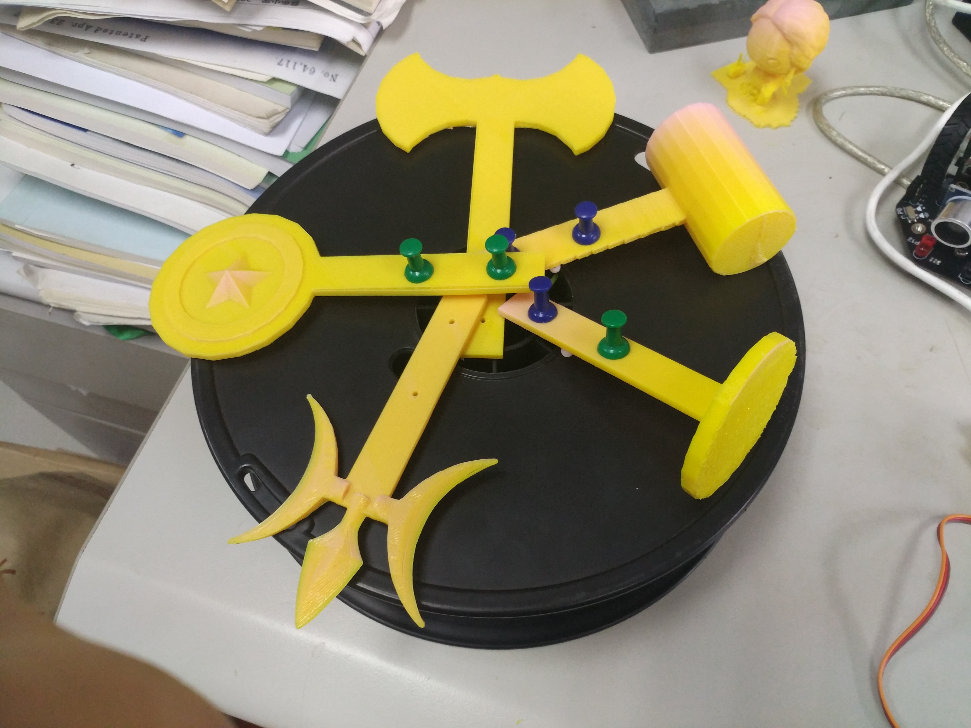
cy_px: 364
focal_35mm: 27
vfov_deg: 51.4
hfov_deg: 65.3
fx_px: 757
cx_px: 486
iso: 400
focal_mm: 4.73
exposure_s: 1/25
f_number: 2.2
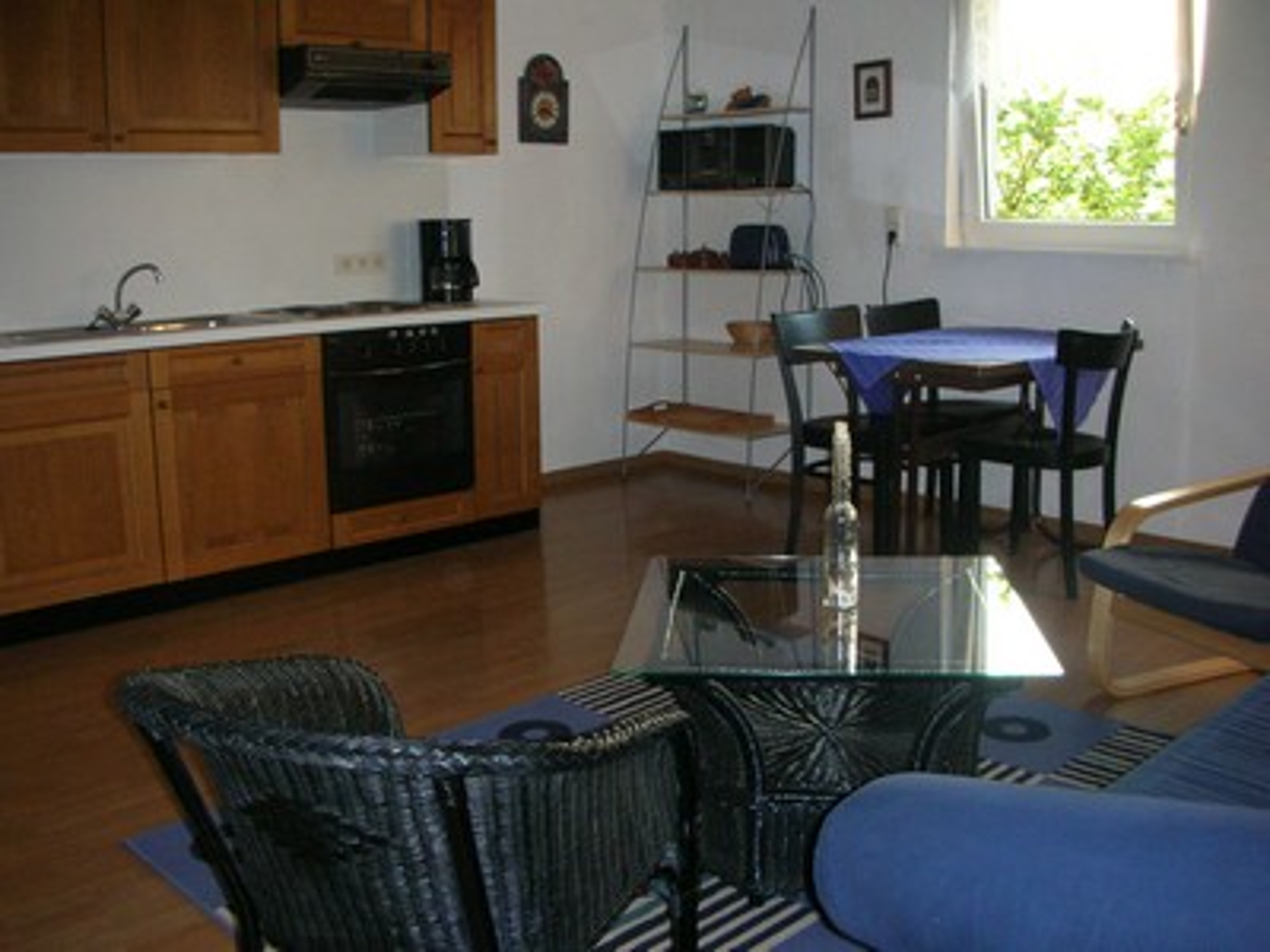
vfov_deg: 40.7
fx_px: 1284
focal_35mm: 35
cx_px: 635
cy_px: 476
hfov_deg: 52.6
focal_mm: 5.8
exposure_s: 1/60.1
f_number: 3
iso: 193
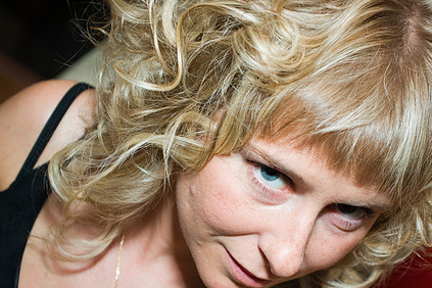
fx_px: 1112
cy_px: 193
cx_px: 249
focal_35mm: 93
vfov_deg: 14.7
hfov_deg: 22.0
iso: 140
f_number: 4
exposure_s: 1/60
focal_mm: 45
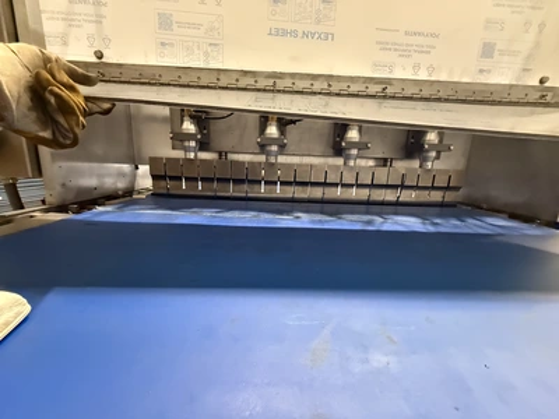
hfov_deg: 102.1
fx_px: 226
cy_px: 210
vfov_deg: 85.7
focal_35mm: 14
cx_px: 280
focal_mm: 2.22
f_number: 2.2
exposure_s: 1/60
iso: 1250
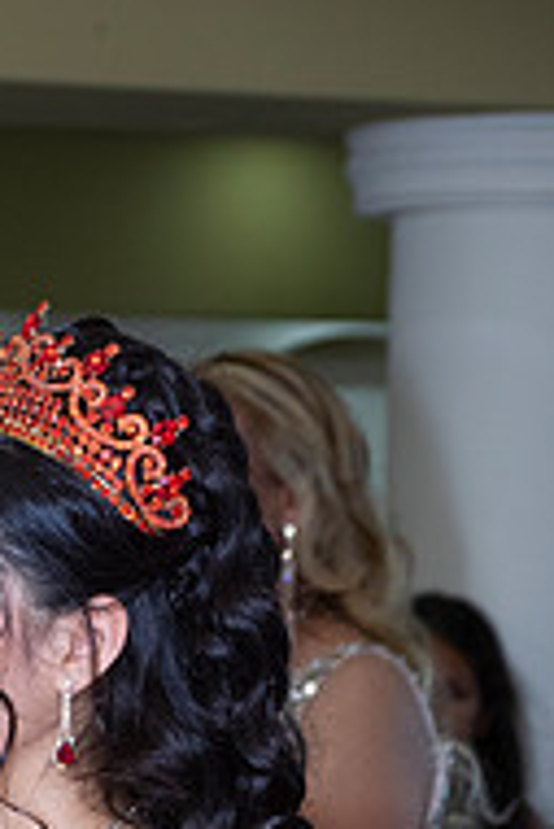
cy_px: 942
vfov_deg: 10.5
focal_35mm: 194
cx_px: -57
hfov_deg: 7.1
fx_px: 4470
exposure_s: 1/160
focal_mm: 55
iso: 1000
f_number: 5
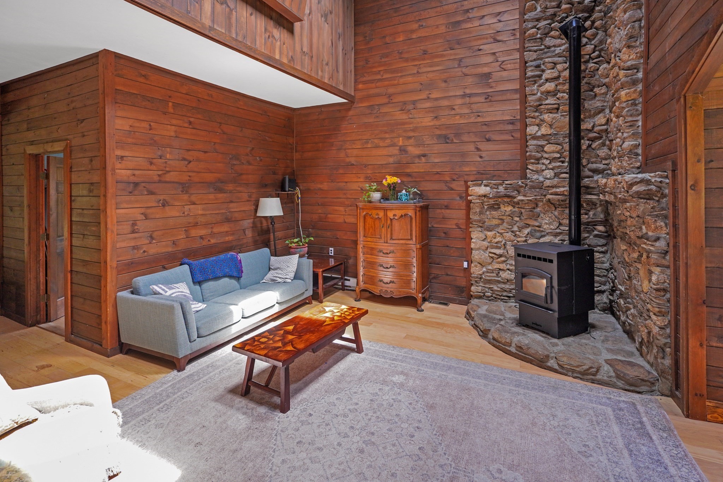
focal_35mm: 16
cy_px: 241
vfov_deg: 72.0
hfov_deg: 95.0
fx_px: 331
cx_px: 362
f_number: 1.8
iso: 160
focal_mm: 11
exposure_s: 1/80
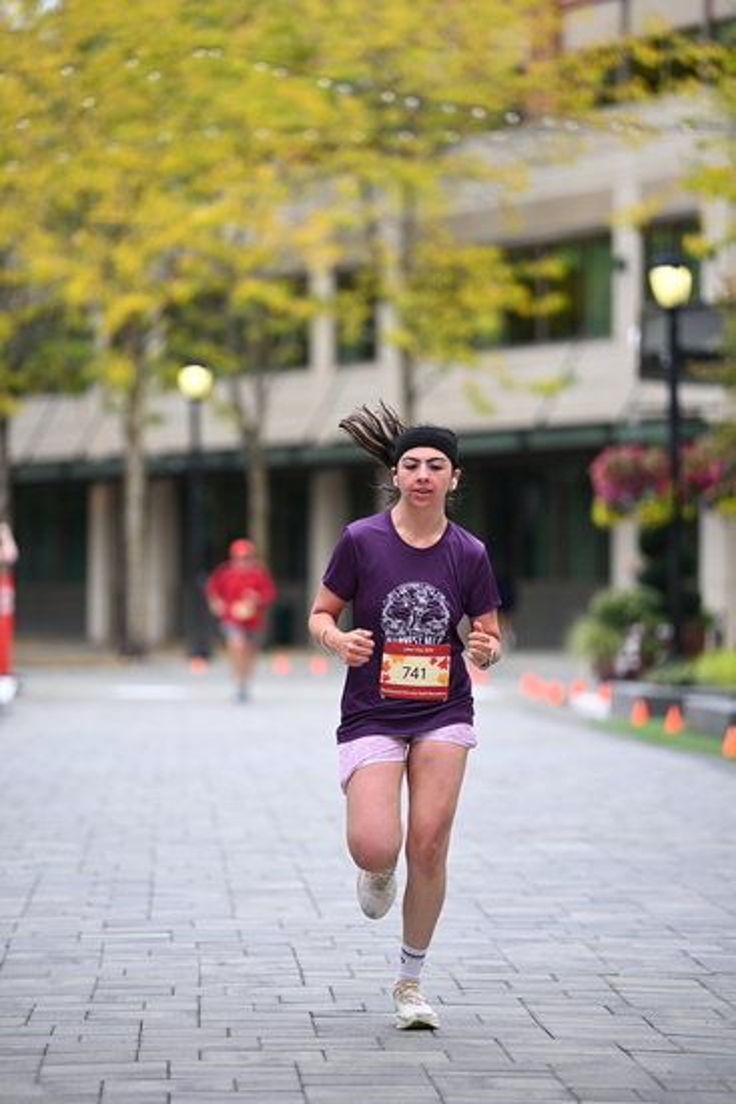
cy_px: 552
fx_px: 5056
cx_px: 368
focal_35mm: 165
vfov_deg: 12.4
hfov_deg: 8.3
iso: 640
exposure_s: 1/1600
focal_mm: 165
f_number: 2.8
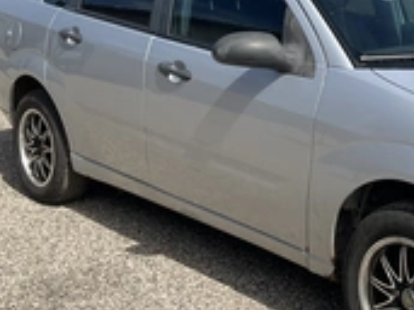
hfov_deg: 27.0
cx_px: 414
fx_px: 813
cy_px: 116
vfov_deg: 21.5
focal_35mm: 68
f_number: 1.8
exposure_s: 1/2538
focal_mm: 3
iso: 25
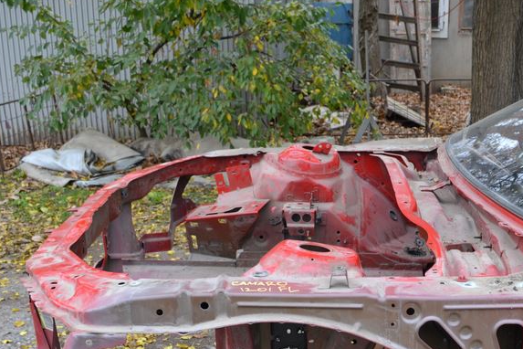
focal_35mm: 59
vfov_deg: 22.6
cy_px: 285
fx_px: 857
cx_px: 384
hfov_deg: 33.3
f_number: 5.6
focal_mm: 22
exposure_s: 1/125
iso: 280
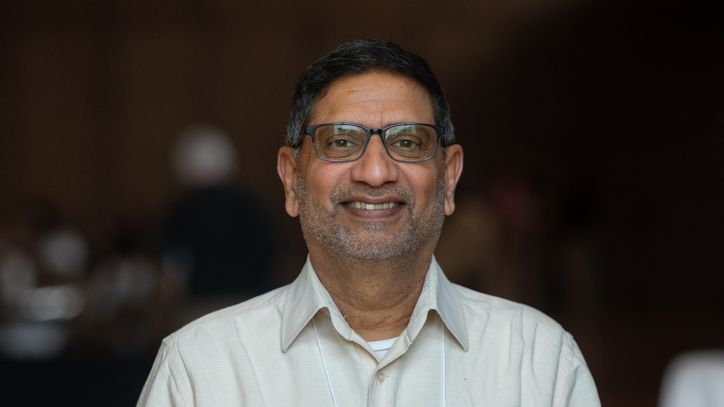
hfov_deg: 14.4
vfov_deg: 8.1
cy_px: 189
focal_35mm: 149
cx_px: 358
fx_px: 2858
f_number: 1.7
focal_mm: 85
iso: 1000
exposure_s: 1/1000
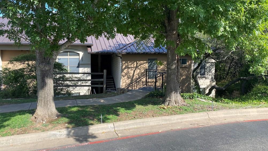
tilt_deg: -7.7
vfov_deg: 40.1
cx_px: 133
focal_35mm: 29
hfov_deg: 66.1
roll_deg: -1.6
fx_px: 206
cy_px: 62
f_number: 1.8
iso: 32
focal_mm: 4.25
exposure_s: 1/827
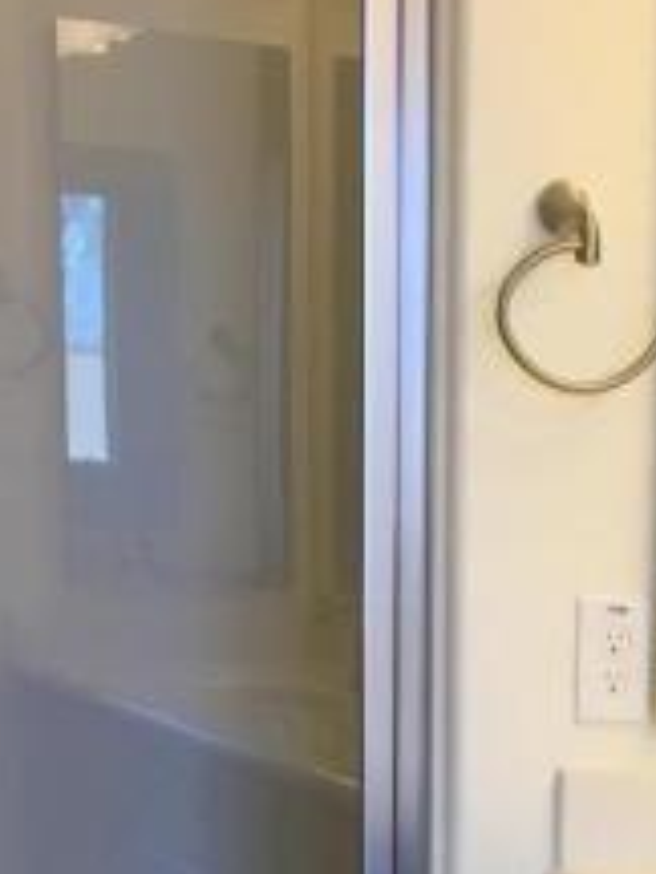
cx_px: 802
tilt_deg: -16.9
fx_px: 2603
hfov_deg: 13.9
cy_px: 1275
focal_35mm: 103
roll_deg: -2.7
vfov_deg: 17.4
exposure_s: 1/40
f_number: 2.2
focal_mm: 4.15
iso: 25
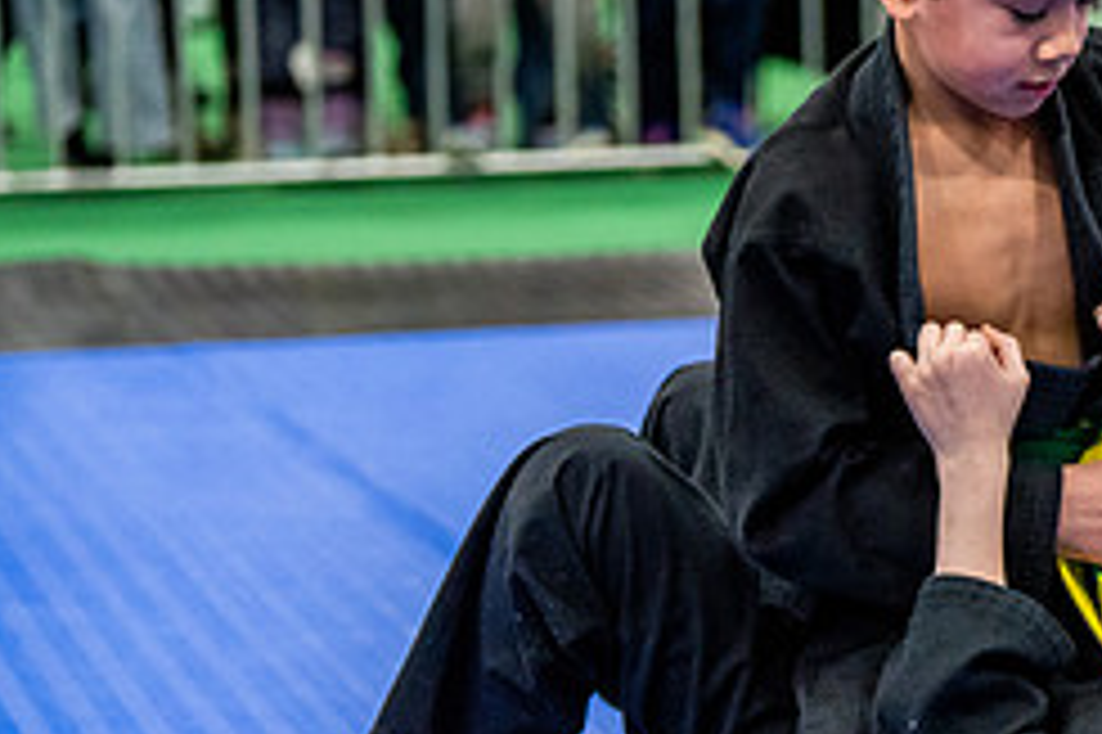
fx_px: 5078
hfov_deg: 12.2
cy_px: 579
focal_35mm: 166
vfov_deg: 8.2
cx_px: 1174
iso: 5000
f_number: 2.8
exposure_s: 1/500
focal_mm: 70
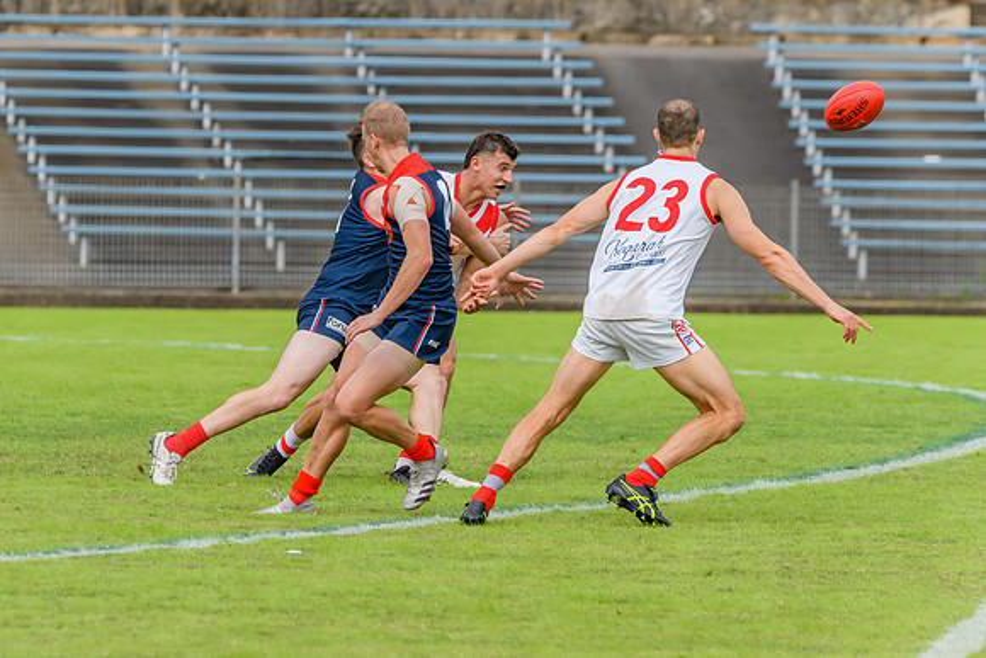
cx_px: 366
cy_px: 387
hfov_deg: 3.7
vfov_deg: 2.5
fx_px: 15220
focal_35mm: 556
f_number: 9
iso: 800
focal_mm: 380
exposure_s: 1/1600
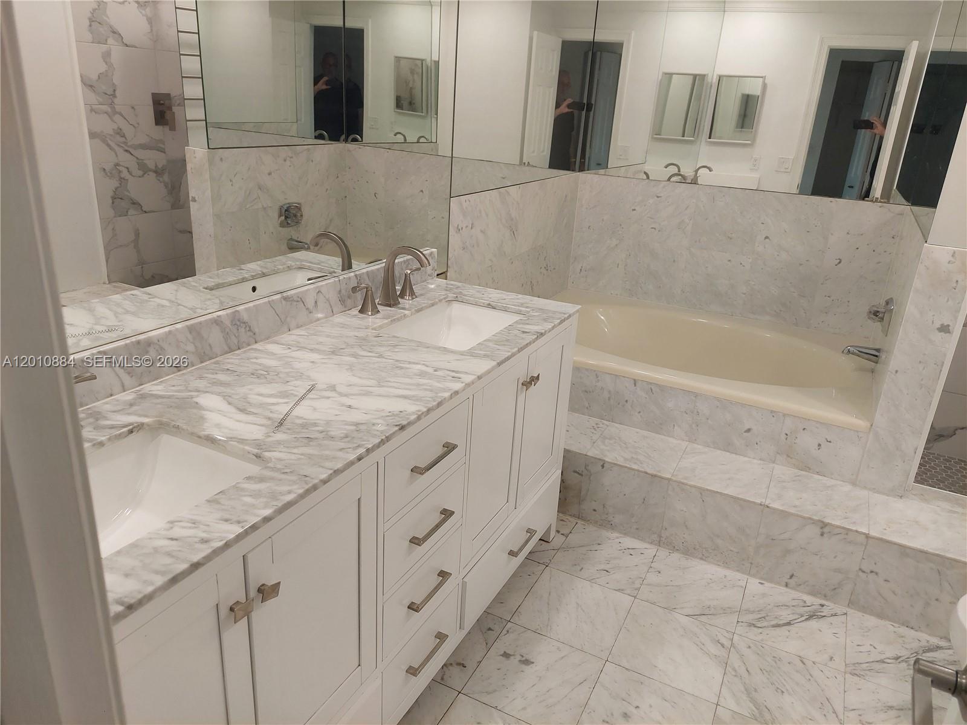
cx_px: 484
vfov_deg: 56.8
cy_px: 362
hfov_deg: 71.6
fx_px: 670
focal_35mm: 24
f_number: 1.8
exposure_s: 1/120
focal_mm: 5.23
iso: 100
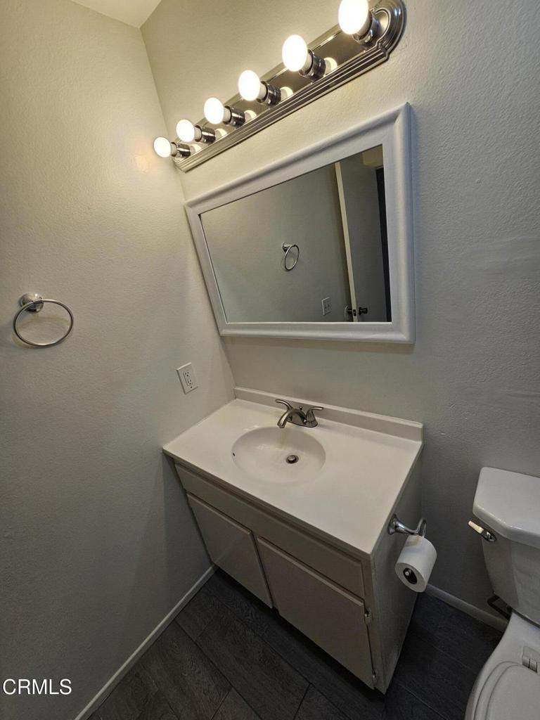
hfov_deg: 89.9
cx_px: 270
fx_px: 270
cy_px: 360
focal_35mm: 13
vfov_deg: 106.2
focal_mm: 2.2
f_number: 2.2
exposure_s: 1/175
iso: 50
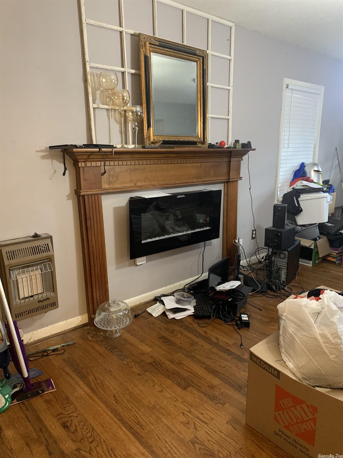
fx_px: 344
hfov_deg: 53.1
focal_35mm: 26
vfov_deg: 67.3
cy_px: 229
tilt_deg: -14.2
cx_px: 172
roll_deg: -0.6
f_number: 1.8
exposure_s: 1/60
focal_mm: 4.25
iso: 400
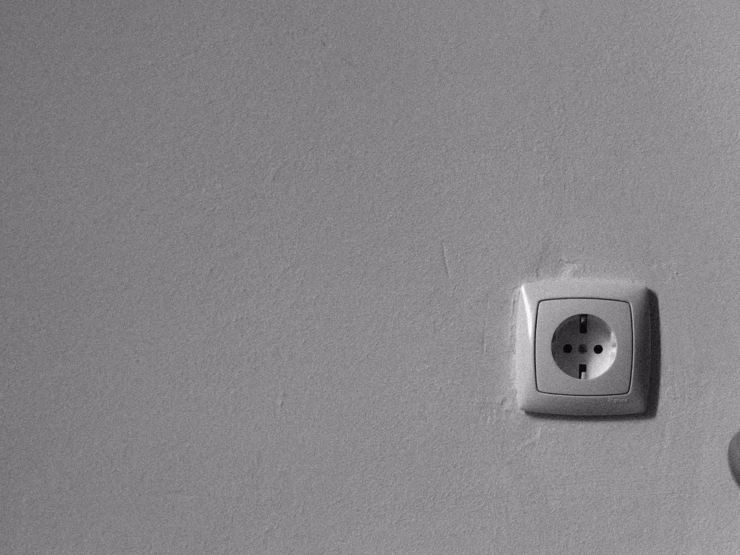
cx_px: 526
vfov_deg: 21.6
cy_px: 284
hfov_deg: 28.3
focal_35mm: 68
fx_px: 1454
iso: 400
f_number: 2.8
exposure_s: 1/10
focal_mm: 6.4
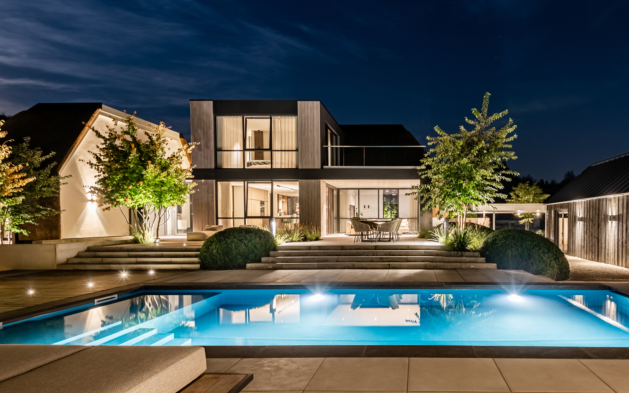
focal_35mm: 21
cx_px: 396
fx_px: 360
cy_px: 198
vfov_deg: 57.3
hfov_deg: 80.6
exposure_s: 1/1.67
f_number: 7.1
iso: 640
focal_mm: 16
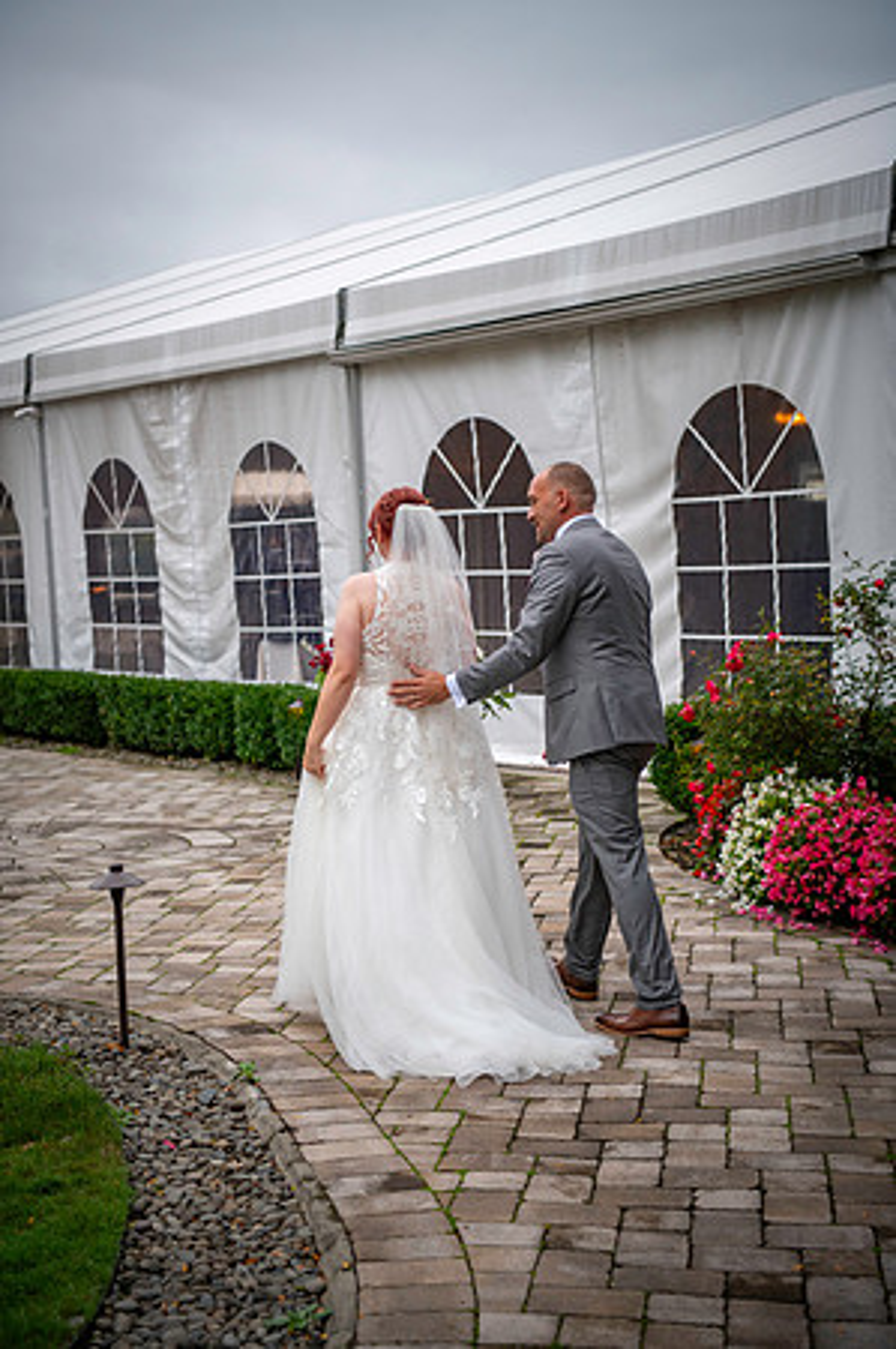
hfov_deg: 24.6
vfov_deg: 36.3
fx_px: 2058
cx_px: 448
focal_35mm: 55
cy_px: 674
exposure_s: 1/800
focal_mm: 55
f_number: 2.8
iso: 800
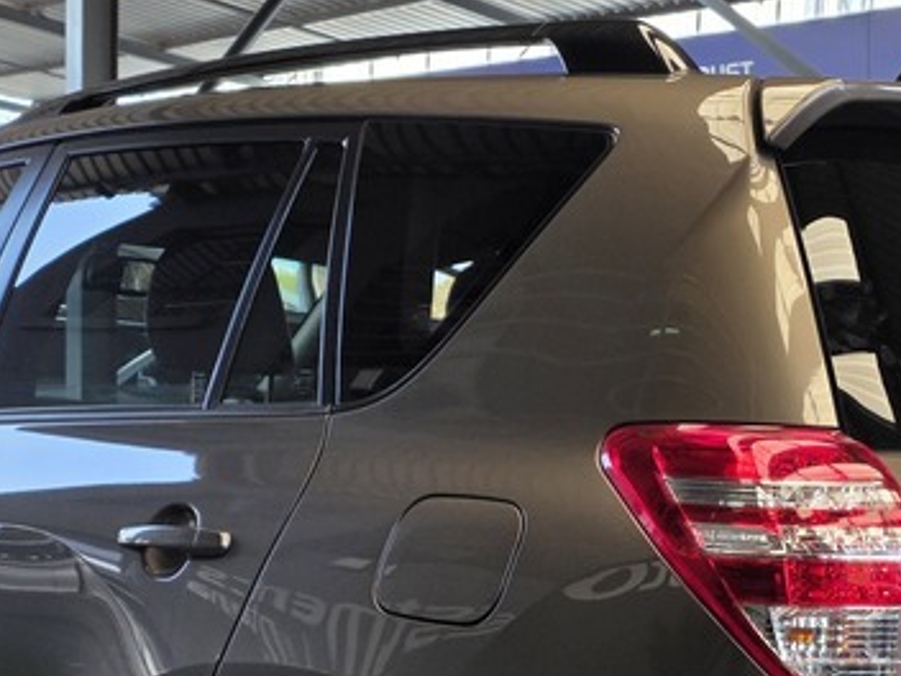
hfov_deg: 28.9
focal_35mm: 67
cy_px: 666
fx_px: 1744
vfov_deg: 21.2
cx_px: 520
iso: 50
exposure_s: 1/359
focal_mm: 6.25
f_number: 1.7
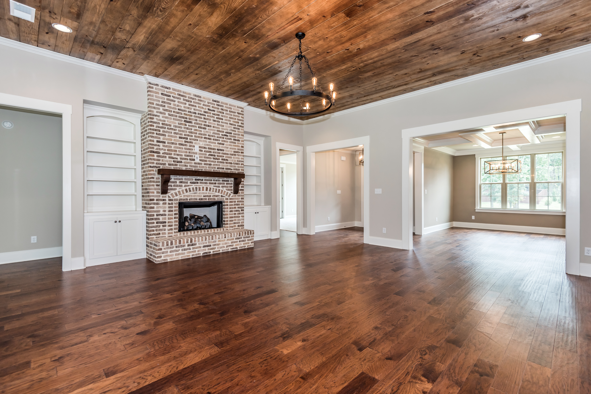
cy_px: 197
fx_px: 263
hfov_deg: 96.7
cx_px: 296
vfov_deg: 73.8
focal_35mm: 16
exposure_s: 1/60
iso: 200
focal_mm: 16
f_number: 5
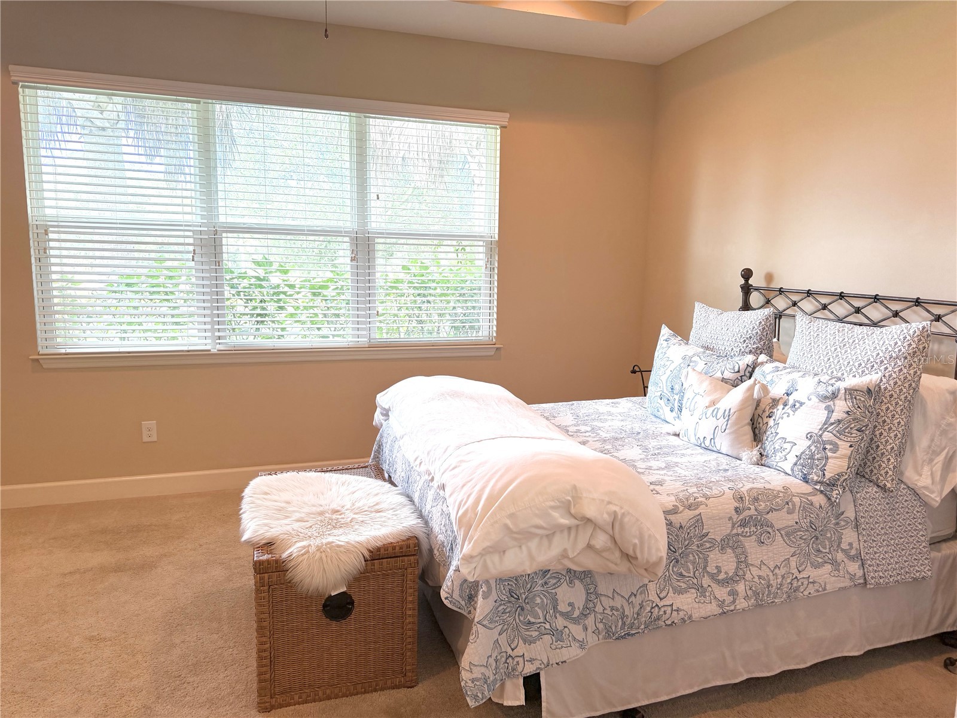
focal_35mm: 24
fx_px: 664
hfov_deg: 71.6
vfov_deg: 56.8
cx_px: 478
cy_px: 359
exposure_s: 1/120
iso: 160
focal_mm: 6.76
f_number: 1.78
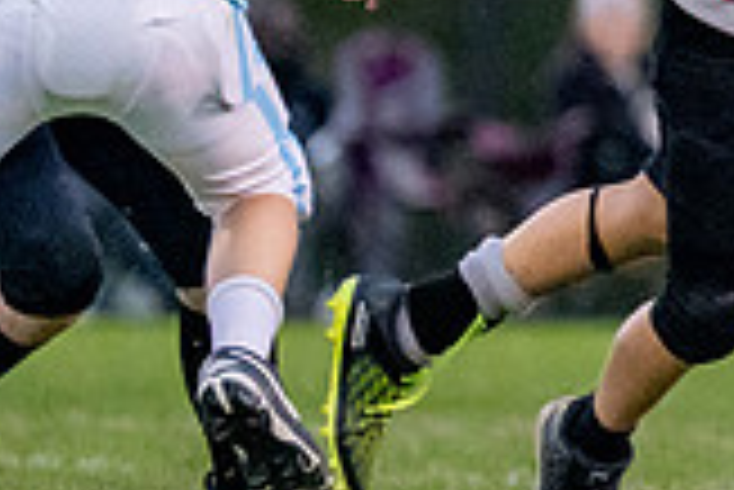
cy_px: -81
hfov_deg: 1.5
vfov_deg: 1.0
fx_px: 27692
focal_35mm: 1357
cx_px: 979
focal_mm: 200
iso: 4000
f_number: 2.8
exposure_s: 1/1250
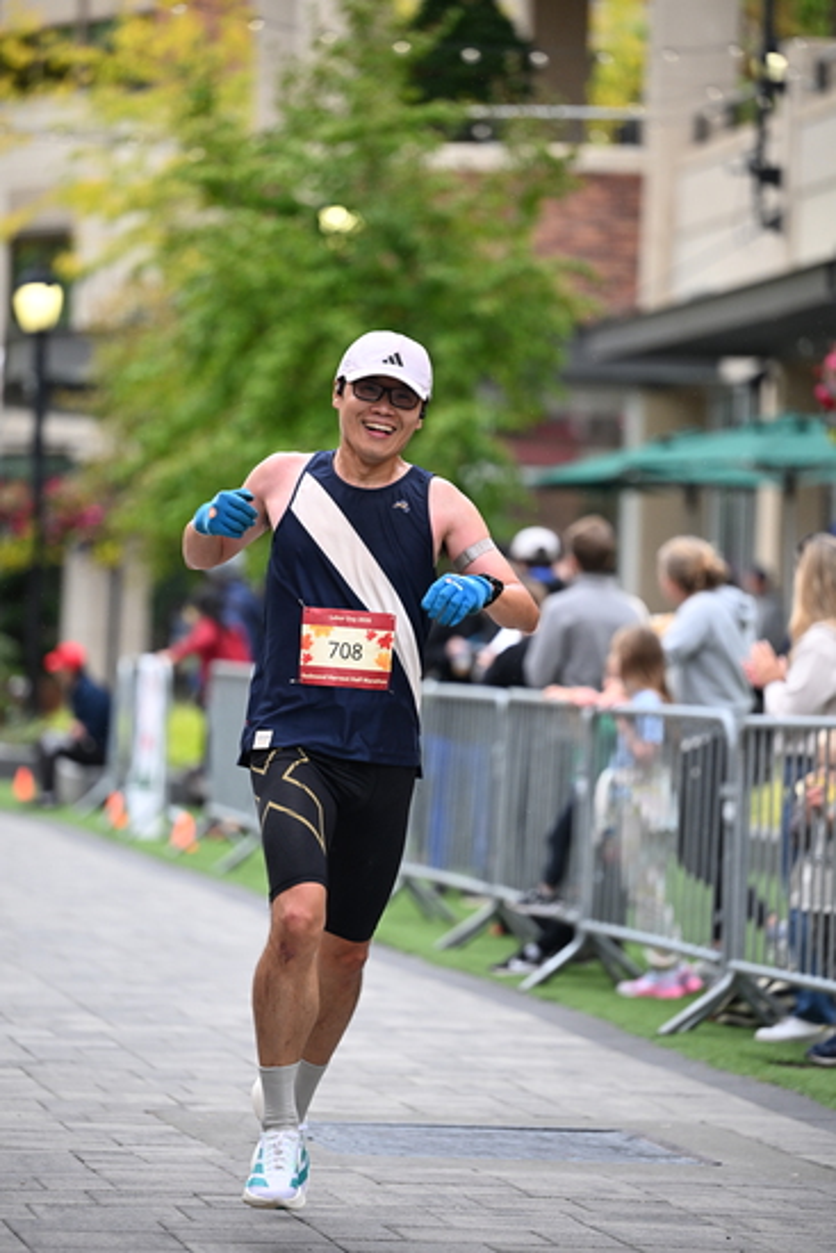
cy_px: 626
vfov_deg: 12.4
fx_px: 5743
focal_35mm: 165
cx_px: 418
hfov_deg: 8.3
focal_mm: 165
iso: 1250
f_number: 2.8
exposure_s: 1/2000
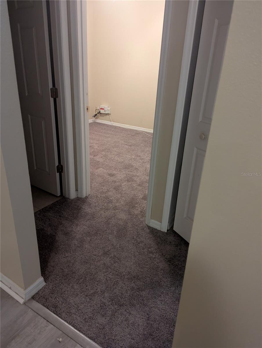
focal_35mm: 24
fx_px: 242
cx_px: 131
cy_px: 174
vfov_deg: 71.5
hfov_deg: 56.9
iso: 1213
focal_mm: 6.81
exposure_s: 1/78.8
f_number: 1.85
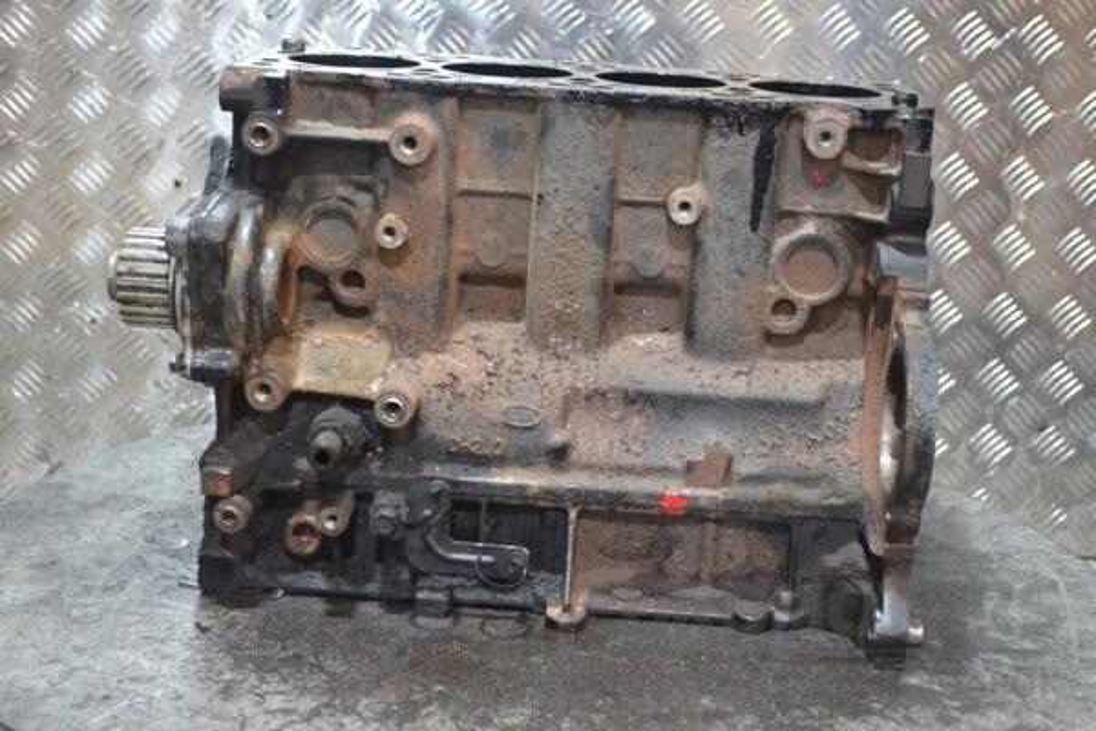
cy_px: 366
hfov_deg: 35.1
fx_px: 1735
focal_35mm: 57
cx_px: 548
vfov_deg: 23.8
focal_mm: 38
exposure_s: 1/15
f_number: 5
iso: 3200
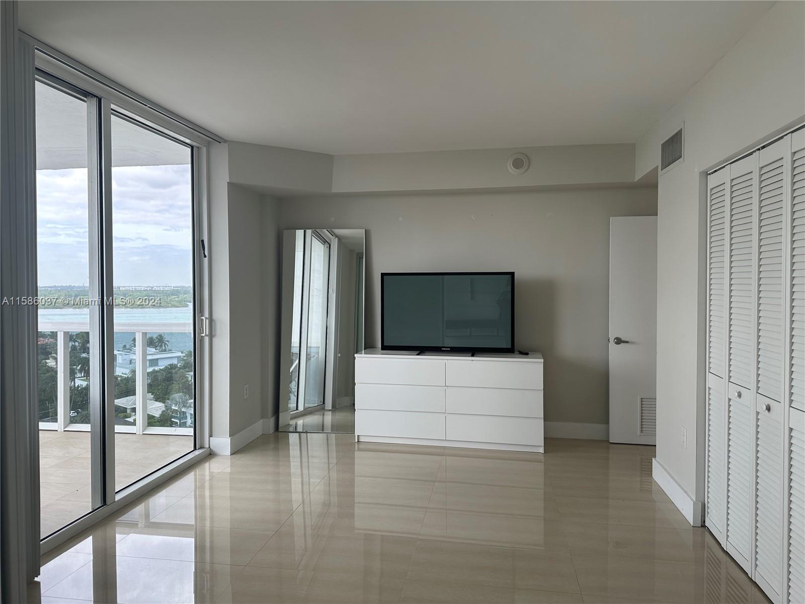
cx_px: 402
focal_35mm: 24
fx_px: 558
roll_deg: -0.3
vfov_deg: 56.8
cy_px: 302
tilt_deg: -1.8
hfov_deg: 71.6
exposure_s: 1/190
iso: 80
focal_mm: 6.86
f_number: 1.78
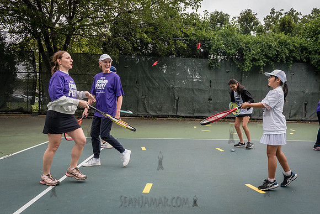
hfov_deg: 53.9
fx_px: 313
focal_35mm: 35
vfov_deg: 37.7
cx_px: 187
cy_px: 112
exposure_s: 1/2500
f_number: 5
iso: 1600
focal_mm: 28
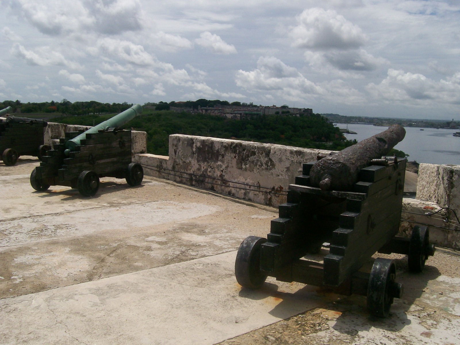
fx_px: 478
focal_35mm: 36
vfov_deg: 39.7
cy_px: 172
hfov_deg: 51.4
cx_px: 230
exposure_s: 1/1401
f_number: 4.8
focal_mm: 6
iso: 80
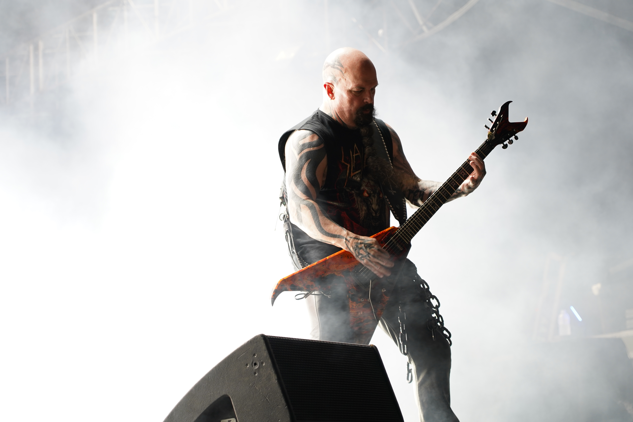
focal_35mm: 105
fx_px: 1846
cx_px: 316
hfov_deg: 19.5
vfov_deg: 13.0
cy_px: 211
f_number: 4
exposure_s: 1/125
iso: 800
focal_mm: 105
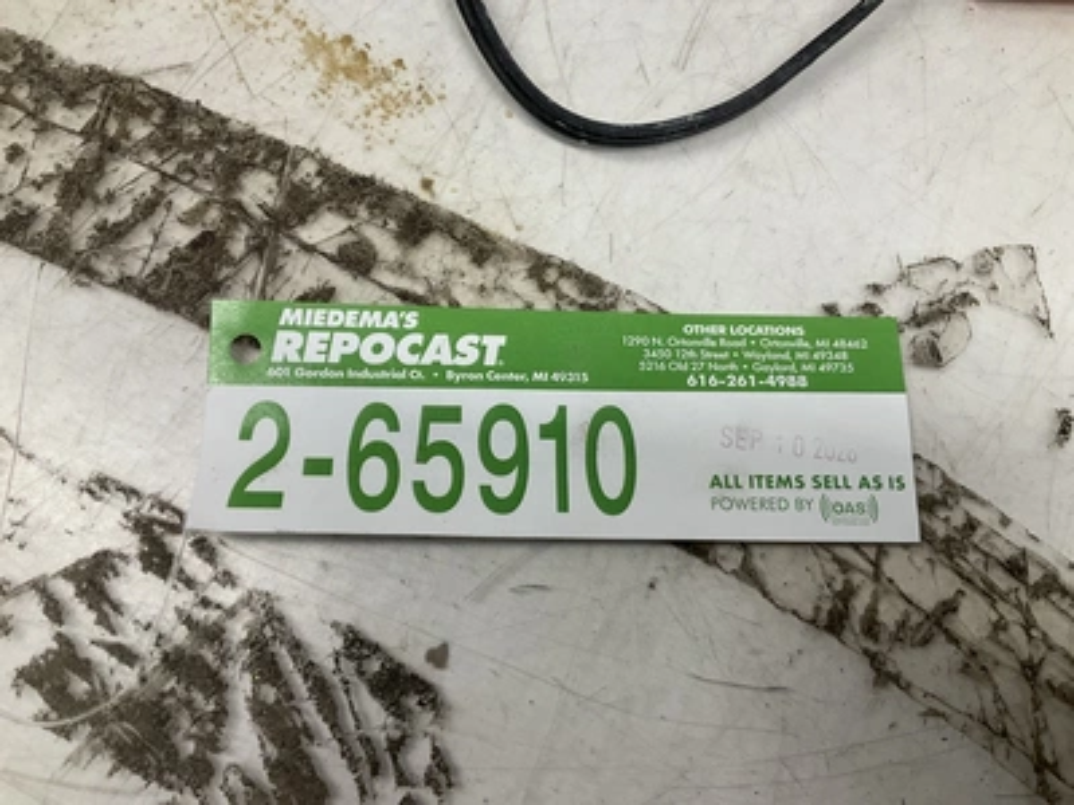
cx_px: 537
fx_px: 900
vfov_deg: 48.2
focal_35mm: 29
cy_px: 402
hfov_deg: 61.7
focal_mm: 3
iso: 32
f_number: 1.8
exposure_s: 1/120
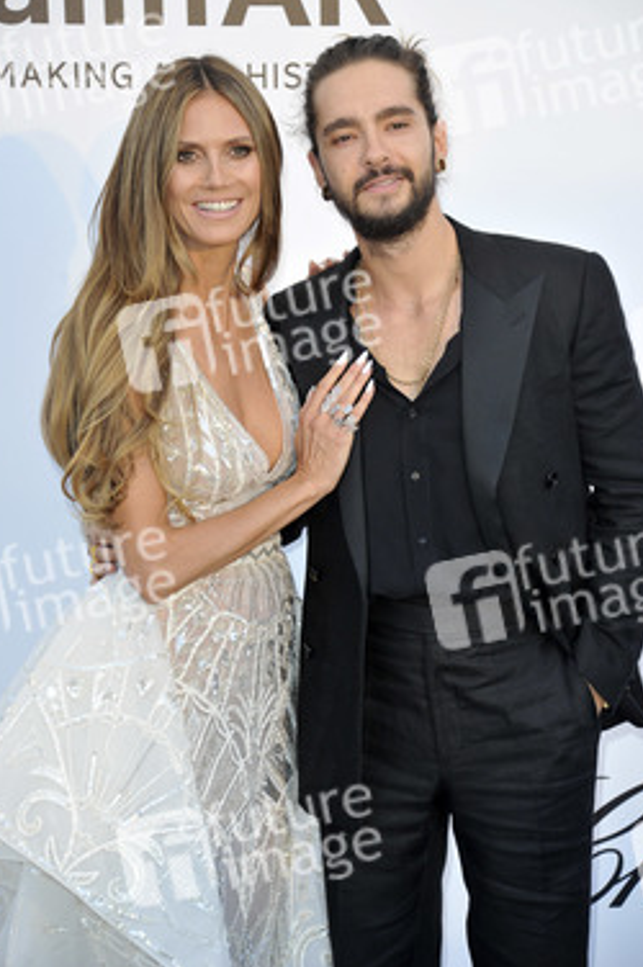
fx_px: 3570
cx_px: 324
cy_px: 460
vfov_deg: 15.4
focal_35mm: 133
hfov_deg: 10.3
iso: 1250
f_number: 6.3
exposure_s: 1/160
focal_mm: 125
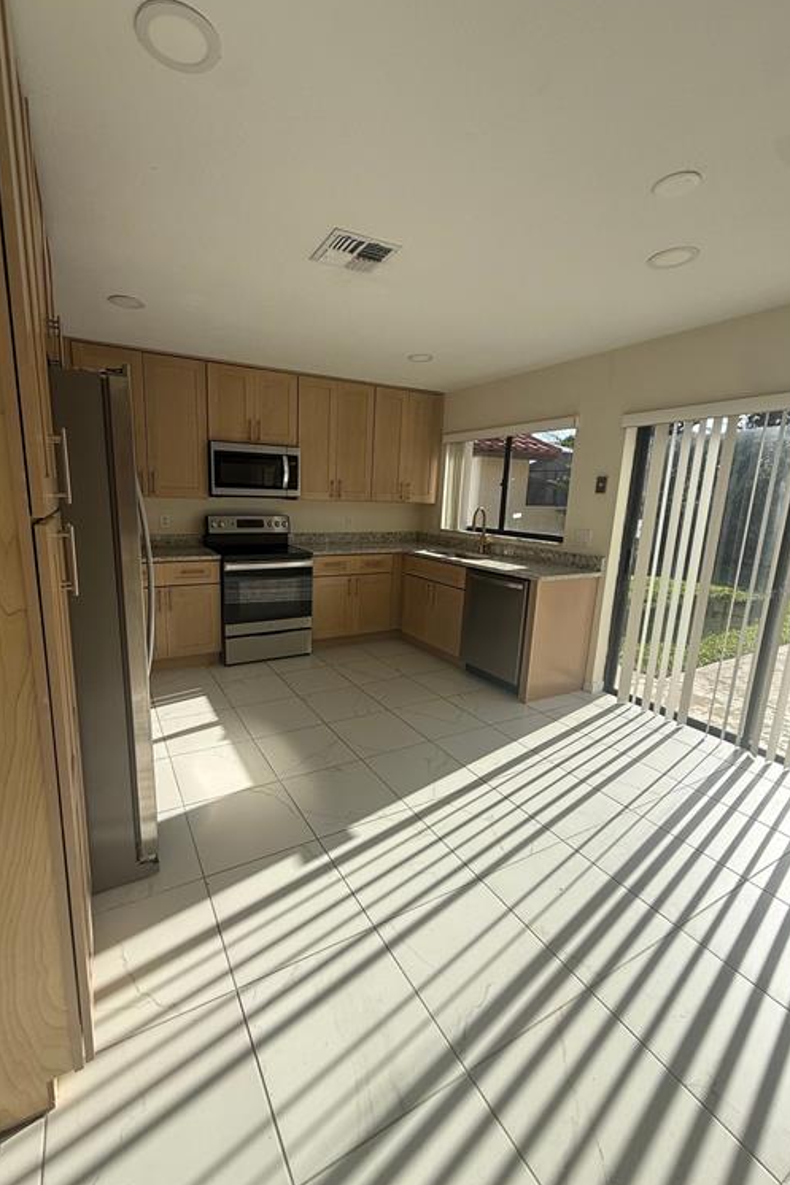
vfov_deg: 100.4
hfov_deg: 77.0
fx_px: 494
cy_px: 592
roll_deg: -1.8
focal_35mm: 15
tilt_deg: -11.2
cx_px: 351
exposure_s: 1/809
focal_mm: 2.22
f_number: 2.2
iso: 50
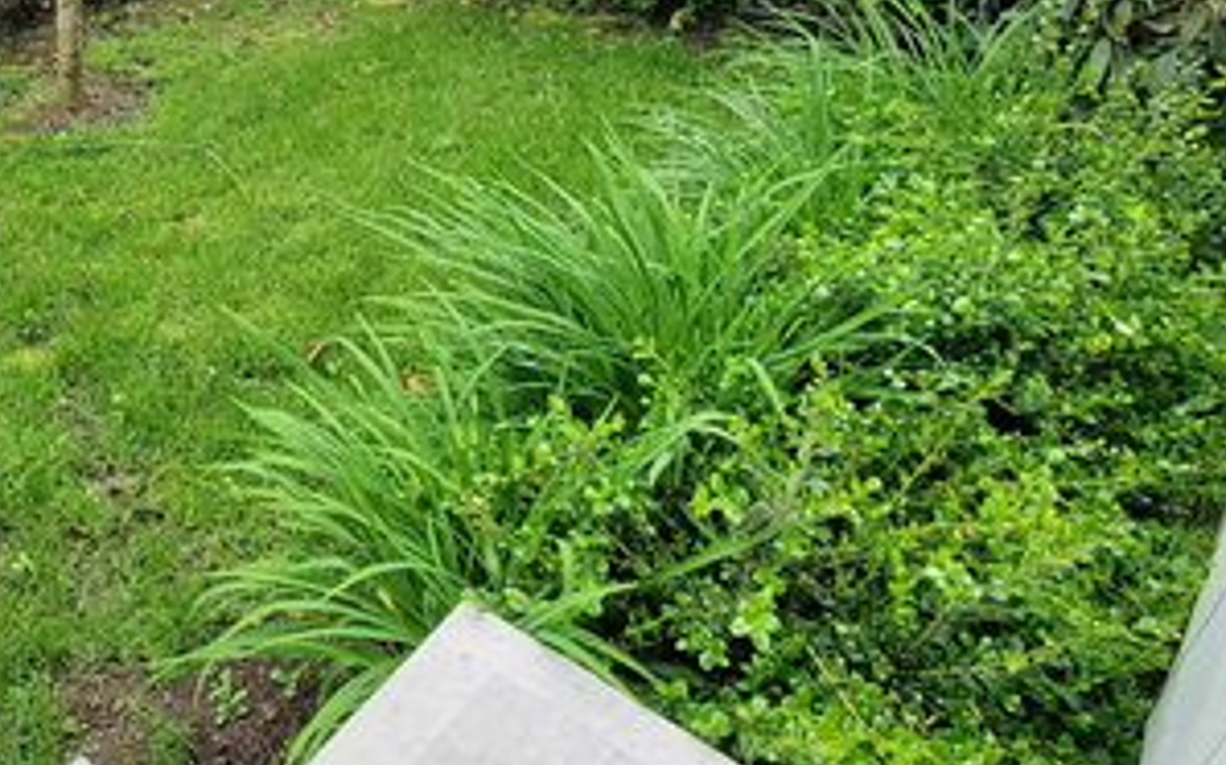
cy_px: -4
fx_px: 1236
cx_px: 4
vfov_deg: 31.7
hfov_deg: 44.9
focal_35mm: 37
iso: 50
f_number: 2.2
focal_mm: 1.8
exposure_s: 1/143
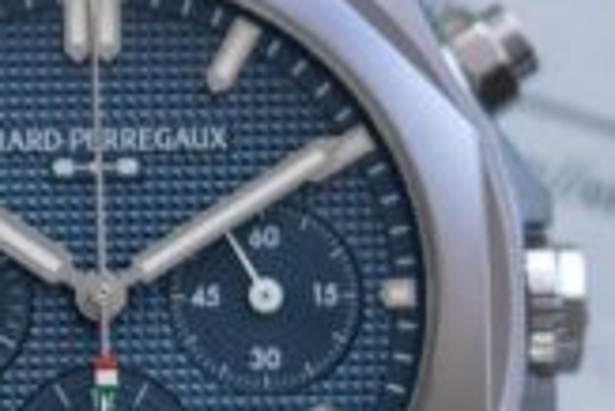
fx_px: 10430
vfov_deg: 2.3
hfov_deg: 3.4
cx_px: -607
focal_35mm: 610
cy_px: 482
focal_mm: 90
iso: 1600
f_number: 3.2
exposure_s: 1/160
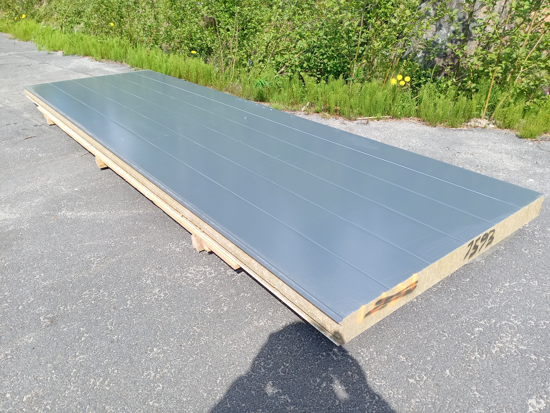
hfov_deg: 65.3
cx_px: 275
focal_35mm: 27
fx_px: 429
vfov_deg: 51.4
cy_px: 206
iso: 100
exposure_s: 1/527
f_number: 1.8
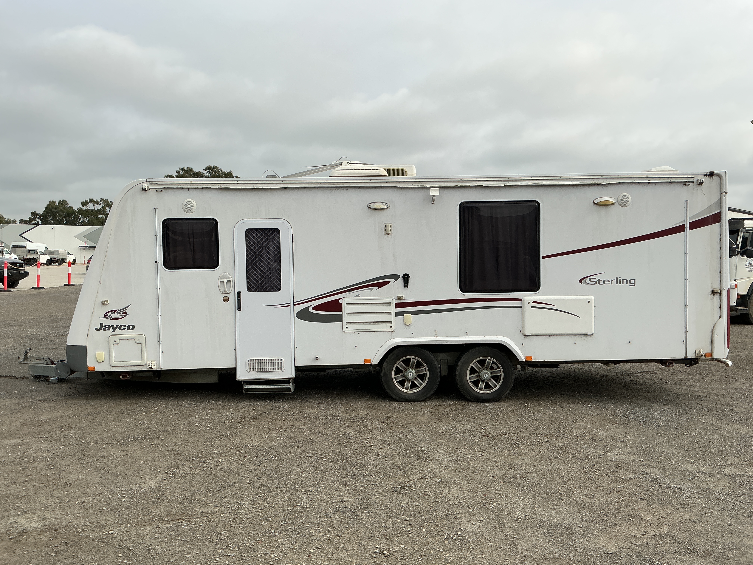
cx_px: 376
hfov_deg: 61.7
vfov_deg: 48.2
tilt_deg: -2.2
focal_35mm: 29
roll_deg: -1.4
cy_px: 282
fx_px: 631
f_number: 1.8
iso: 25
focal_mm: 3
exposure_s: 1/2320
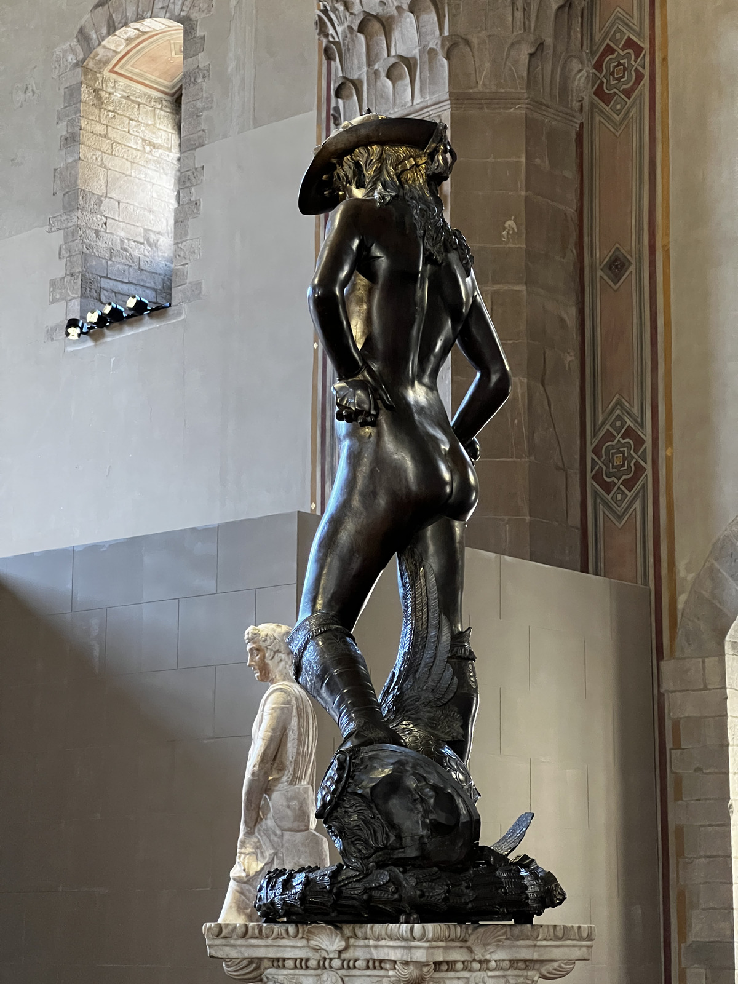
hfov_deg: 19.1
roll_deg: +0.0
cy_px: 492
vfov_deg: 25.3
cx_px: 369
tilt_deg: +10.9
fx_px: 2189
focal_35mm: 77
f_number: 2.8
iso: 800
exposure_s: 1/50
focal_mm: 9
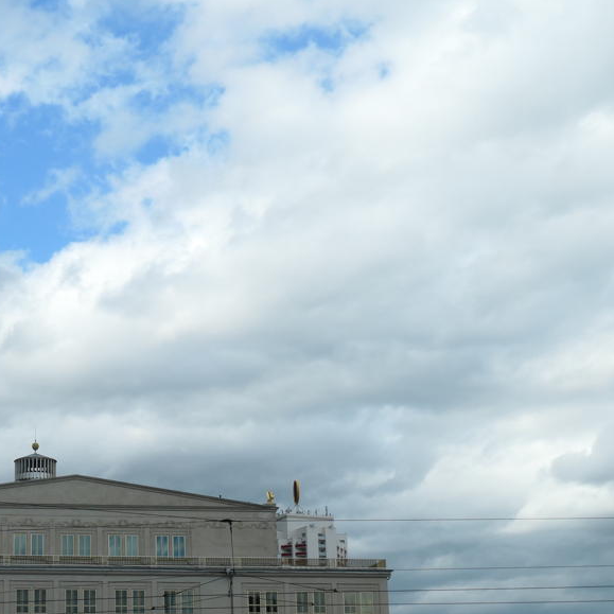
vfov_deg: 25.7
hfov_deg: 25.4
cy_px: 475
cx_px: 71
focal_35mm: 66
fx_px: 1324
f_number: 4.5
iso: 200
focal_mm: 10.9
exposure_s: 1/1000
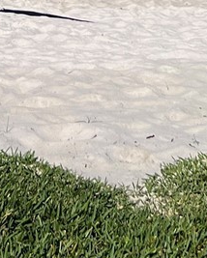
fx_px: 1163
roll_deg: -0.9
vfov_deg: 11.4
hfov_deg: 10.2
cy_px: -271
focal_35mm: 152
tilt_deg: +8.7
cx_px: 82
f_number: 1.5
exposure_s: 1/8000
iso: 50
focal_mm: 5.7
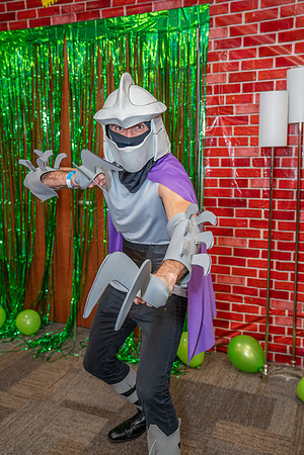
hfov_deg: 37.9
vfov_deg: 54.4
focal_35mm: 35
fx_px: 443
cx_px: 152
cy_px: 228
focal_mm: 35
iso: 2500
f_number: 4
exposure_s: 1/160
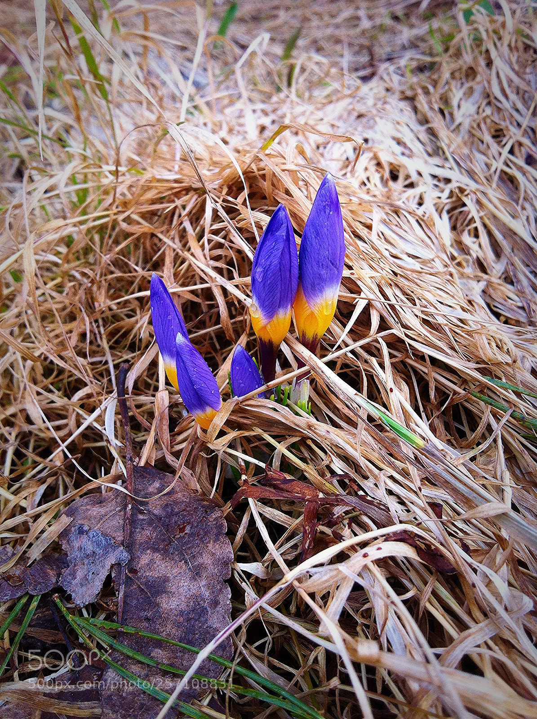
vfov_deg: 52.7
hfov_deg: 40.6
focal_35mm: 35
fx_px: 726
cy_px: 360
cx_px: 268
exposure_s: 1/145
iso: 80
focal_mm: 3.85
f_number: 2.8
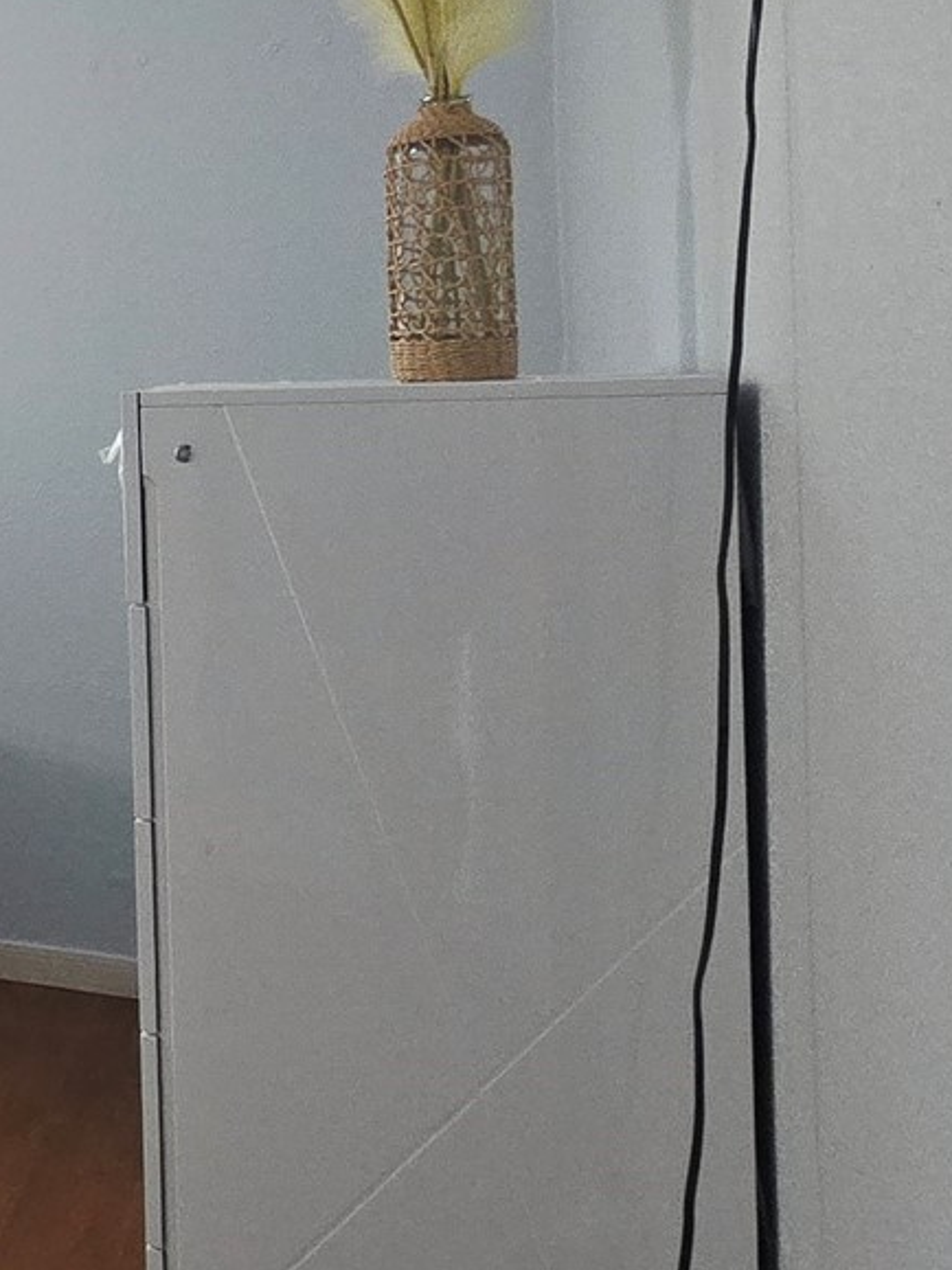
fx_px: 1687
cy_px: 430
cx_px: -882
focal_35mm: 46
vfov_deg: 40.8
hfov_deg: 19.8
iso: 200
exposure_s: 1/60
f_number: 2.2
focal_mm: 2.2
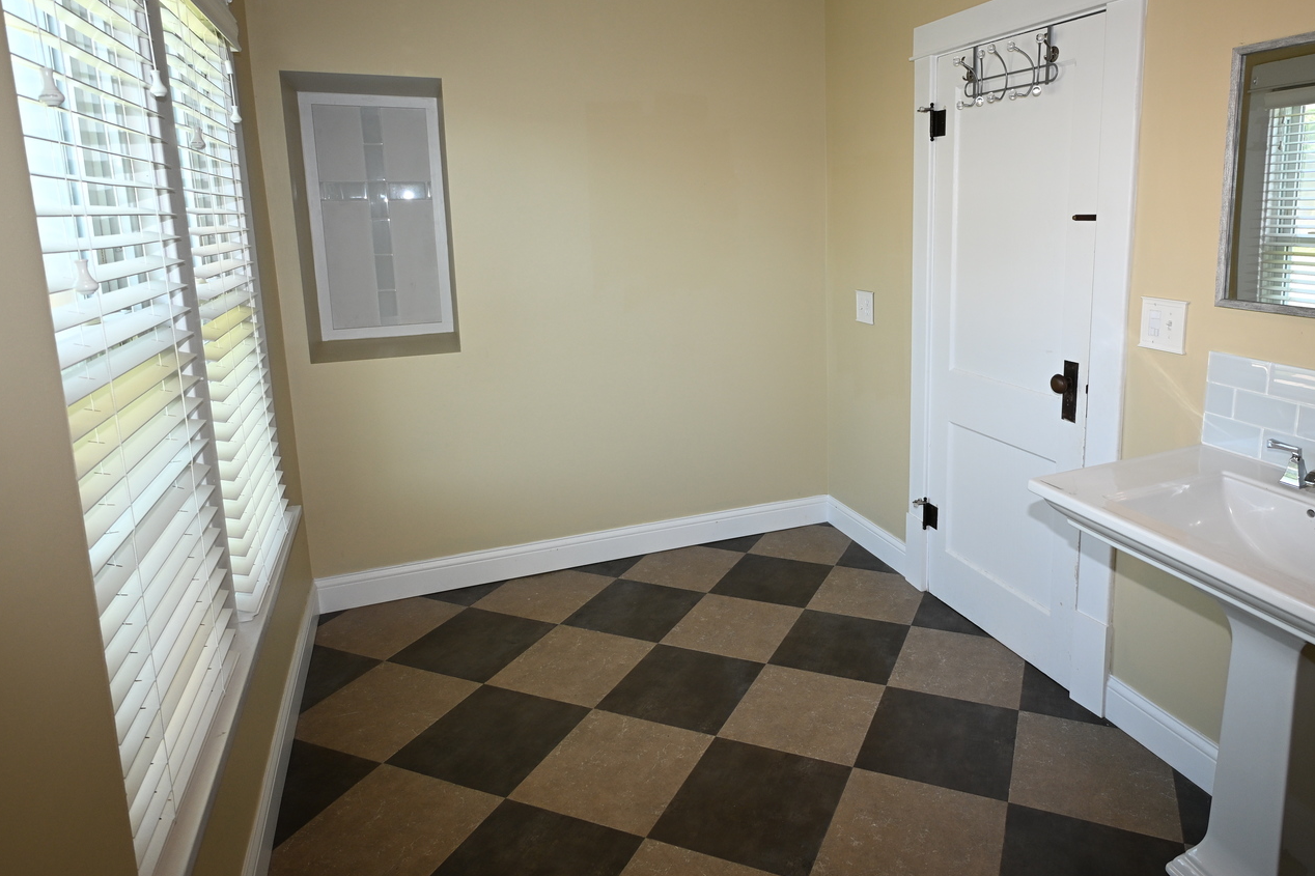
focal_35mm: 23
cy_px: 340
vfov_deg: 54.6
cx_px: 792
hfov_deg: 75.2
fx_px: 840
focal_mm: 12
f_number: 4
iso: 250
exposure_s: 1/60
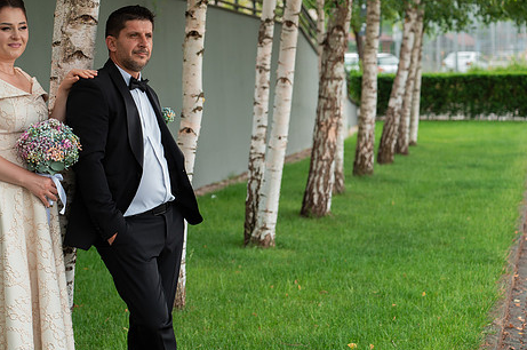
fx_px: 1535
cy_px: 127
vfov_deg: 13.0
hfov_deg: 19.4
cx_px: 197
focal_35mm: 105
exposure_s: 1/250
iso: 200
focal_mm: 75
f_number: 4
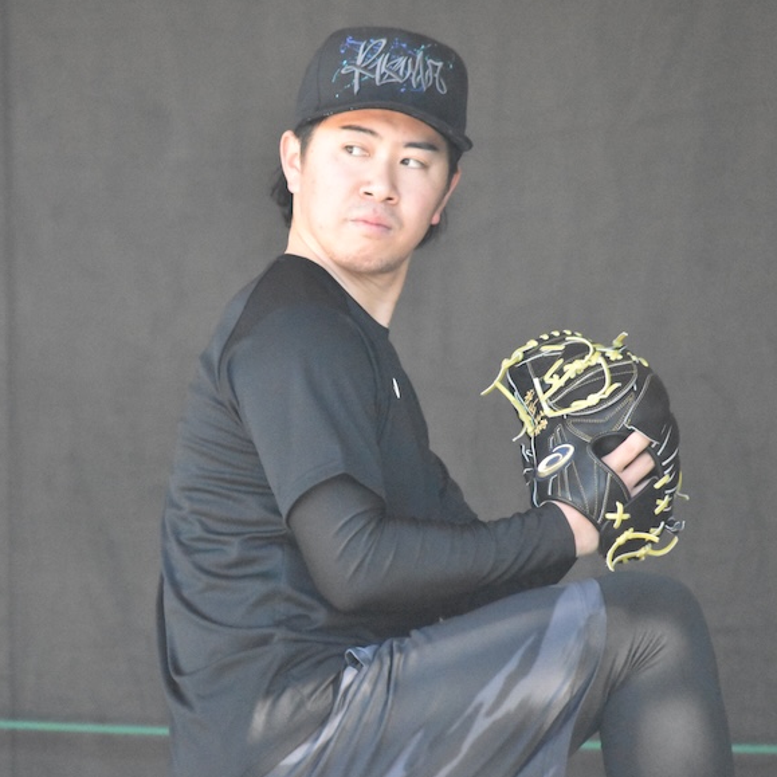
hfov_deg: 3.5
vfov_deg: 3.5
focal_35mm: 496
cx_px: 231
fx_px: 12596
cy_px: 450
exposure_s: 1/1600
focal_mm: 220
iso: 10000
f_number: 5.3
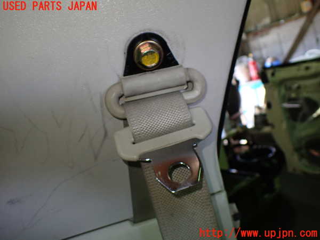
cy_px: 120
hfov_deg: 60.0
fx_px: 277
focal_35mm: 30
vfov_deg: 46.8
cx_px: 160
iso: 320
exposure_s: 1/125
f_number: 2.3
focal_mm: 5.4
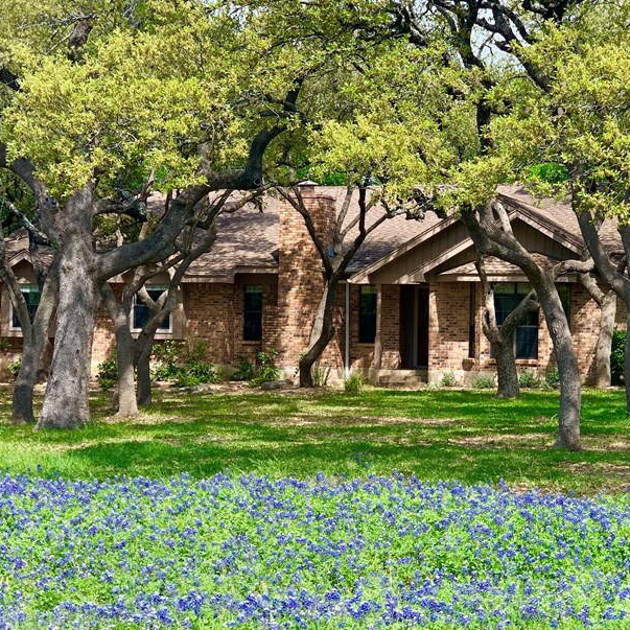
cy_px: 351
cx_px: 365
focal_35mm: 78
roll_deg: -1.4
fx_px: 1606
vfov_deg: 22.2
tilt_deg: -1.0
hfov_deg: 22.2
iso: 16
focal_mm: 6
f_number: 2.4
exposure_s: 1/231
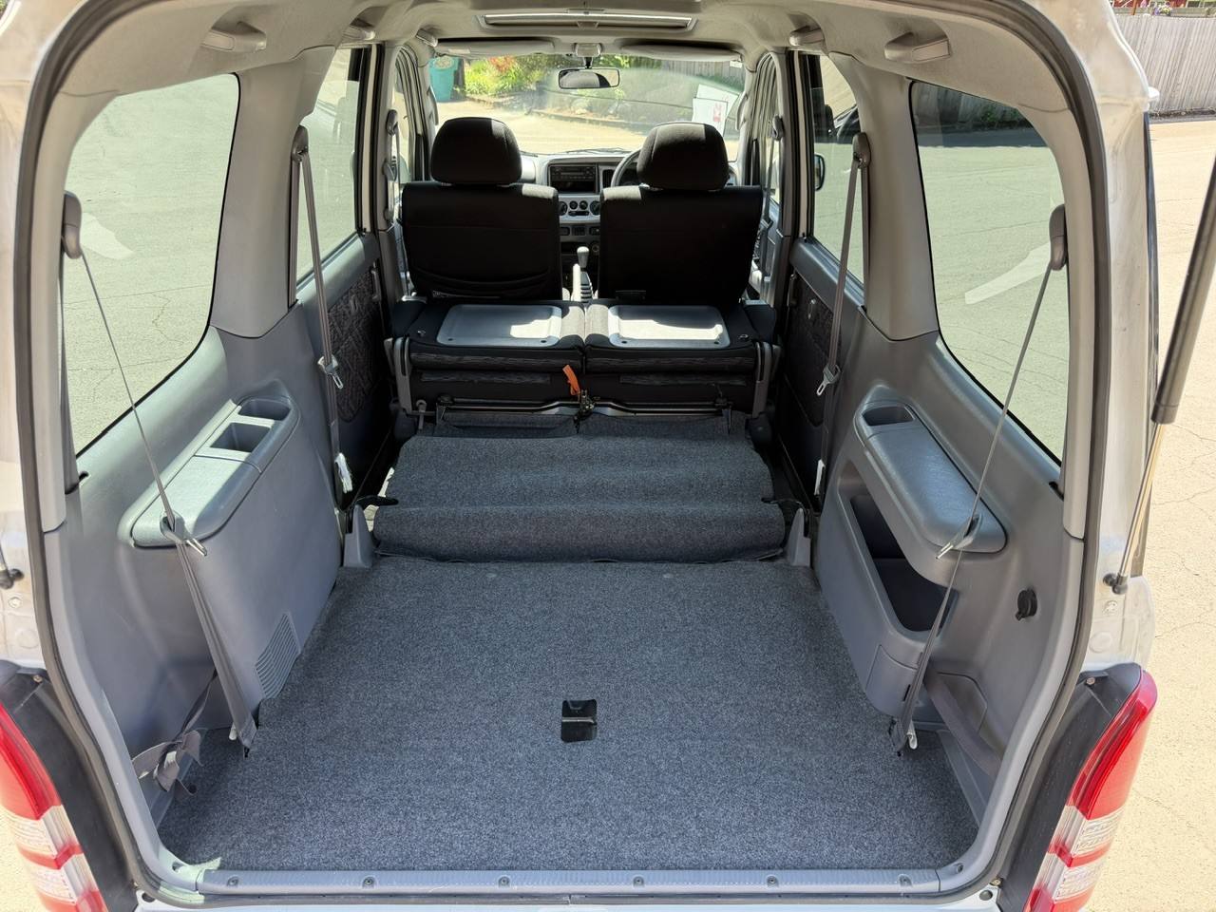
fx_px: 843
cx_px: 608
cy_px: 456
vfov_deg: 56.8
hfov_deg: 71.6
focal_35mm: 24
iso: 80
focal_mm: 6.76
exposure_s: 1/183
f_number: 1.78
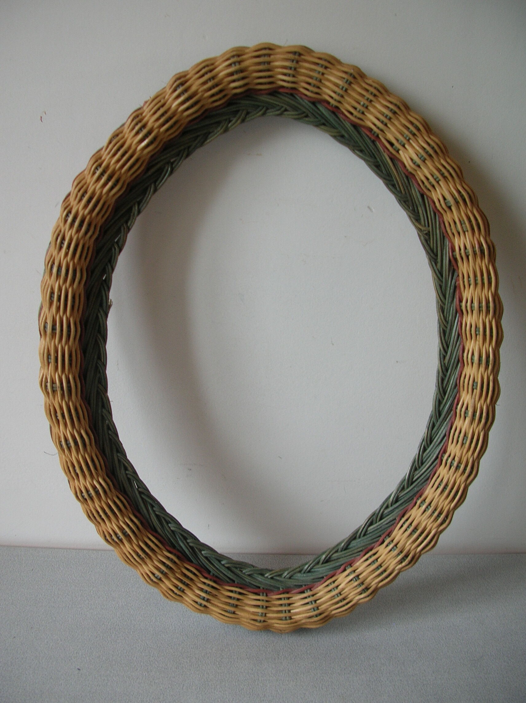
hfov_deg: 40.6
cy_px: 352
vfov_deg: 52.7
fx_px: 710
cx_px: 263
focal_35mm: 35
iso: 50
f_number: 2.8
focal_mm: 5.8
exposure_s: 1/22
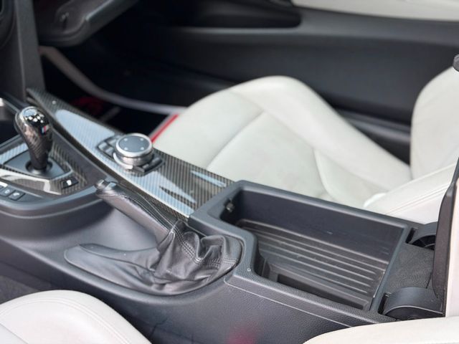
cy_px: 172
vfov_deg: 30.3
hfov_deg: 39.7
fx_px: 636
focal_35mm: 48
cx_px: 230
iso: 64
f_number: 1.78
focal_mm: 6.76
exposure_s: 1/280
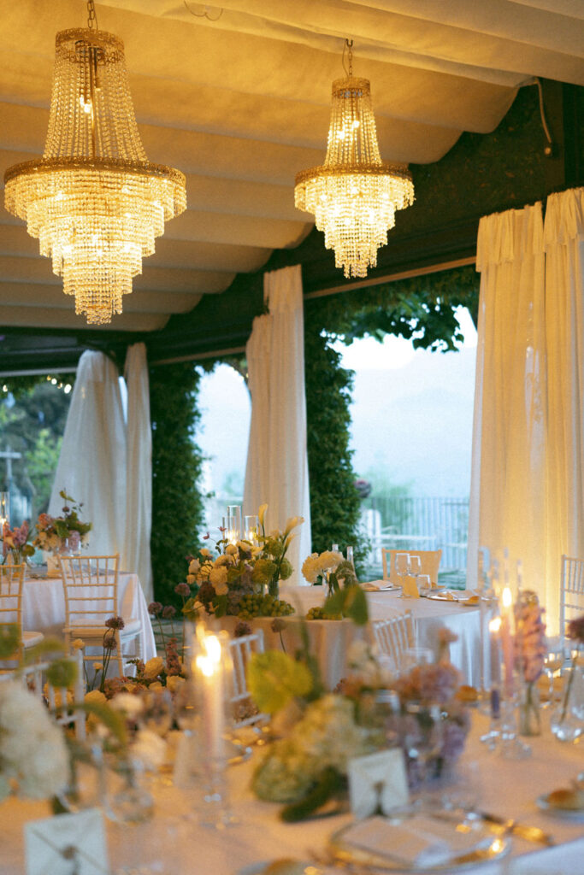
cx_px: 292
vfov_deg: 39.6
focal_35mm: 50
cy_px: 438
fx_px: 1216
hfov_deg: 27.0
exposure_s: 1/160
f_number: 1.4
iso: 800
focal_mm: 50
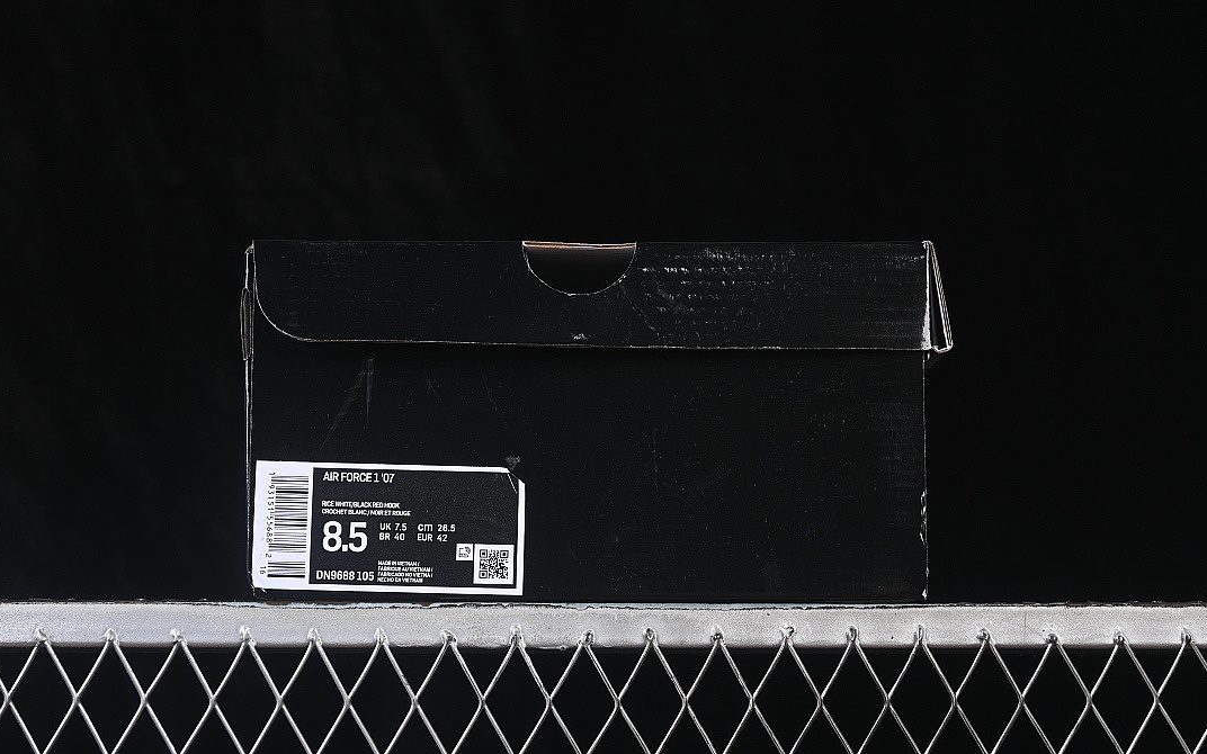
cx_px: 601
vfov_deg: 16.9
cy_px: 351
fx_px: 2533
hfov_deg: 26.8
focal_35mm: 77
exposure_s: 1/60
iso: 160
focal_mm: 50
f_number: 6.3
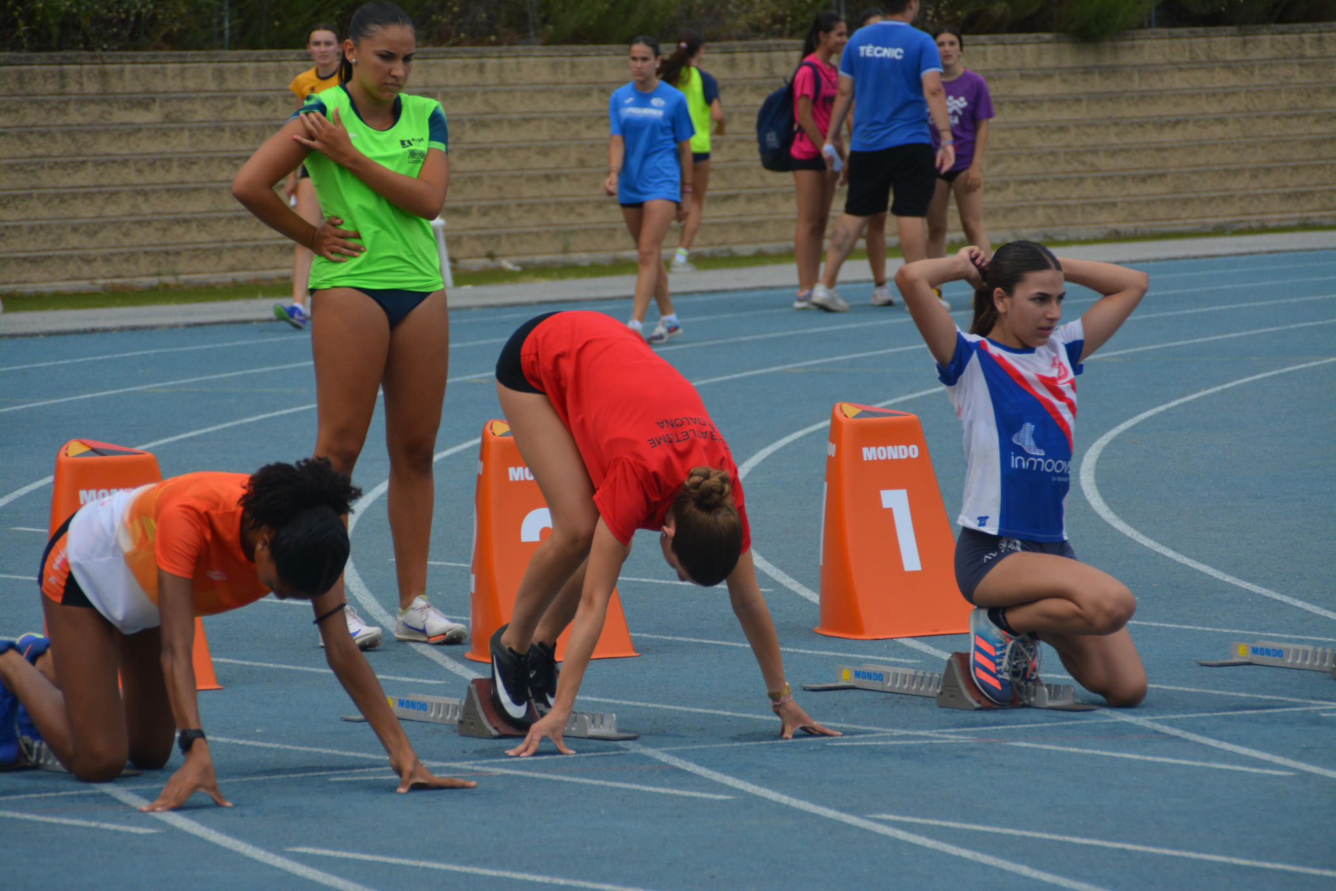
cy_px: 446
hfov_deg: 6.9
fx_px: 11132
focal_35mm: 300
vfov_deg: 4.6
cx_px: 668
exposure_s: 1/1000
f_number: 6.3
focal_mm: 200
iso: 400
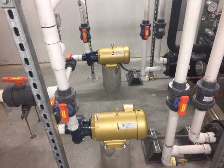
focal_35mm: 29
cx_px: 112
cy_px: 84
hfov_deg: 61.7
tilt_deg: -34.9
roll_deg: +3.7
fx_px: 188
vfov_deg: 48.2
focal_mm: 4.15
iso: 50
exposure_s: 1/30
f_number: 2.2
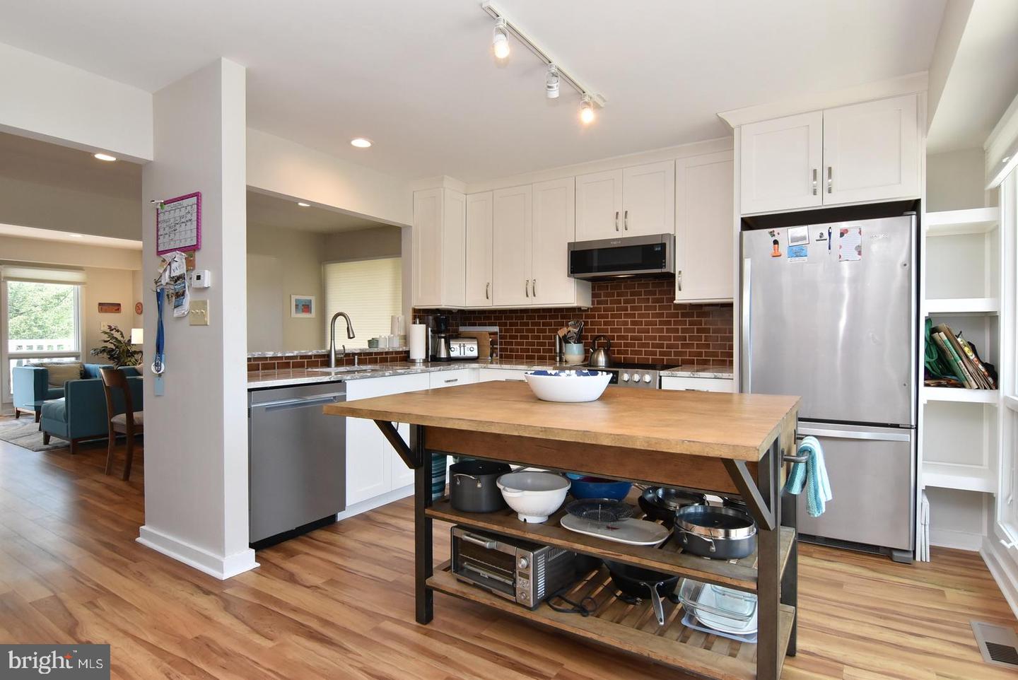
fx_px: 509
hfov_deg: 90.0
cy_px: 340
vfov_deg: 67.5
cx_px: 509
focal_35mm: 18
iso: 800
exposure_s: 1/80
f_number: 8
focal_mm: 12
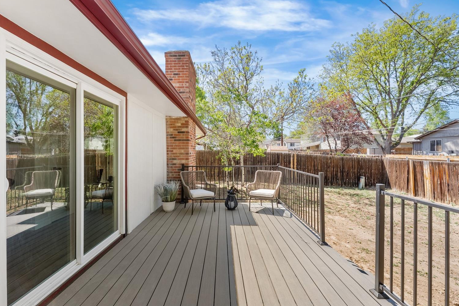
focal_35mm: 17
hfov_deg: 93.2
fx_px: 217
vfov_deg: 70.4
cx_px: 220
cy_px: 154
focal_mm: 16
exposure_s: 1/50
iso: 200
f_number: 8
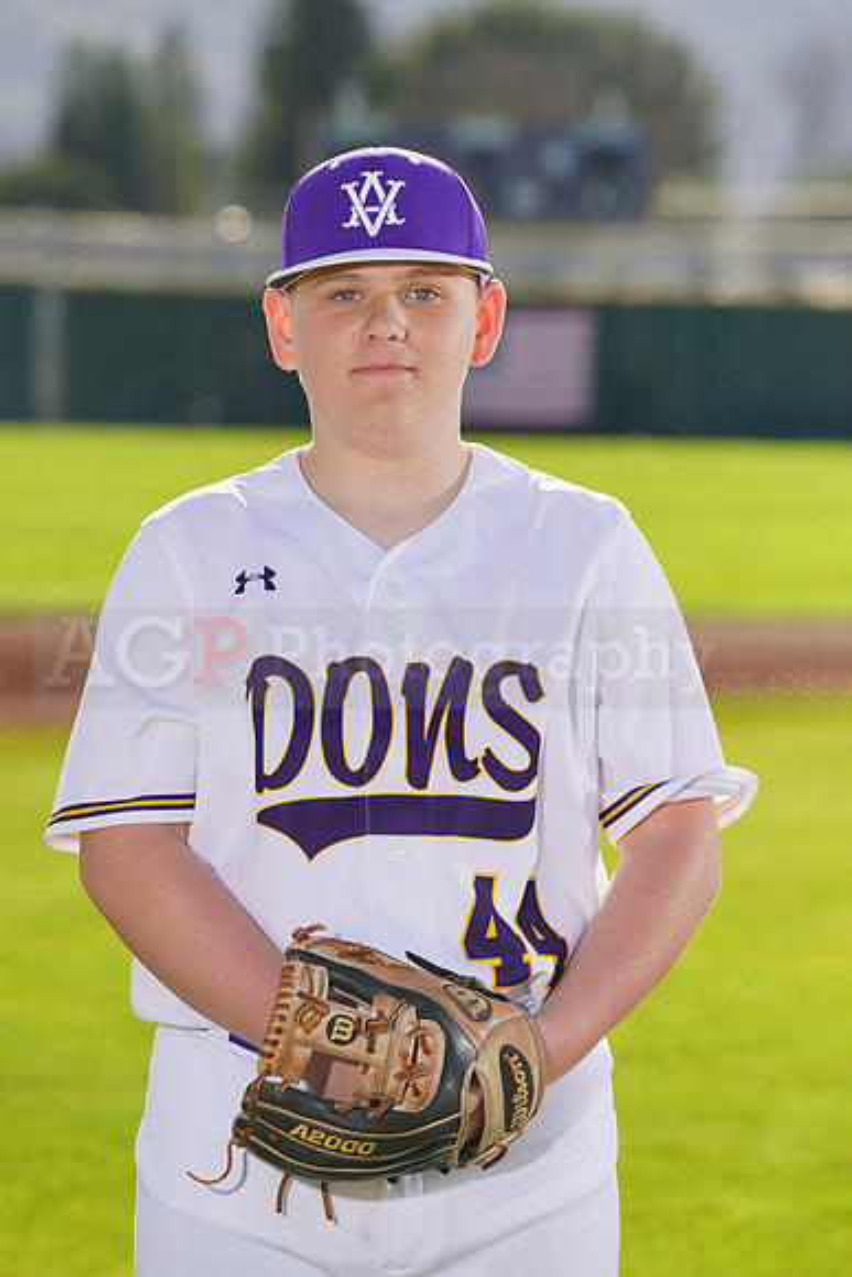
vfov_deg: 8.9
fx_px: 8230
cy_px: 638
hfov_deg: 5.9
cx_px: 426
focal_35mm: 232
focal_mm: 232
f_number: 8
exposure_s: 1/250
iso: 100
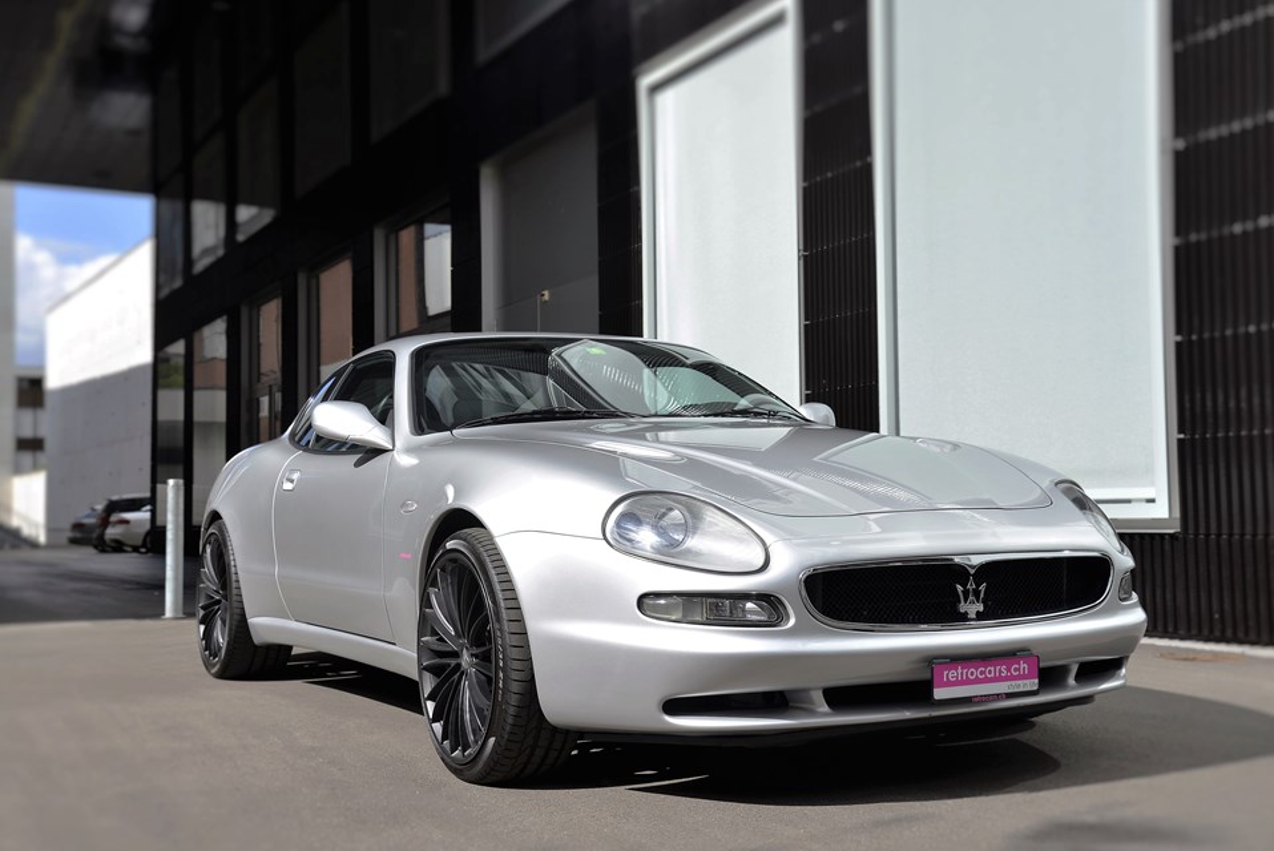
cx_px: 637
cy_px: 426
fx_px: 1416
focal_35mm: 40
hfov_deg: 48.4
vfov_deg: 33.4
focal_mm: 40
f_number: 6.3
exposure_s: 1/500
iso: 200
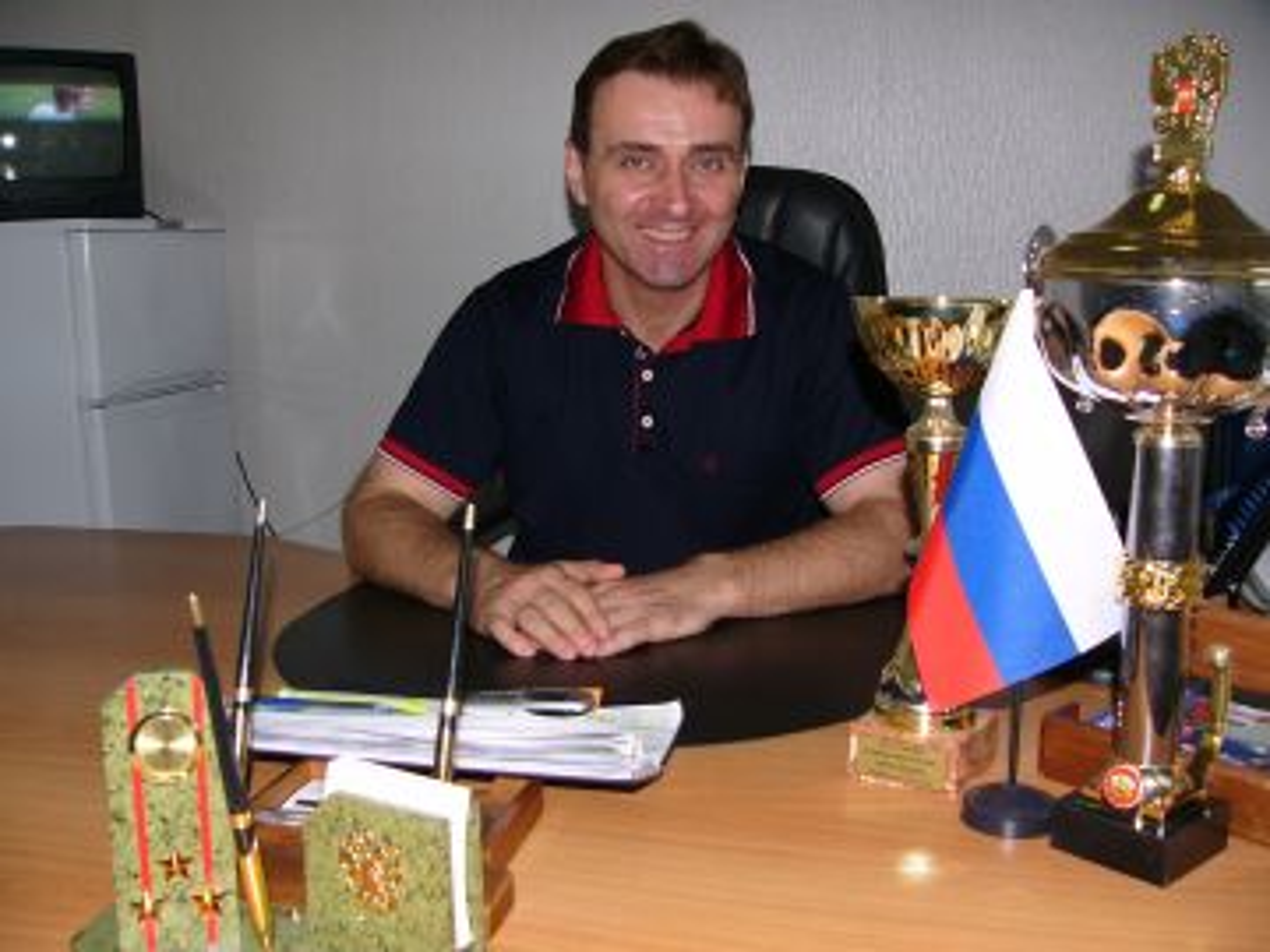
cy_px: 476
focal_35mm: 36
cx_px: 635
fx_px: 1321
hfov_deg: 51.4
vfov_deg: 39.7
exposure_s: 1/200
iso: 50
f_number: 2.8
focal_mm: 6
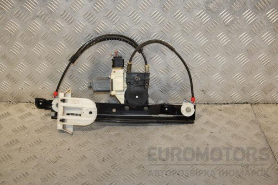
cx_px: 139
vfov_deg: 28.1
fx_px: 371
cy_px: 92
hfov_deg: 41.1
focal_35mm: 48
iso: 800
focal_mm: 32
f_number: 8
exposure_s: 1/200
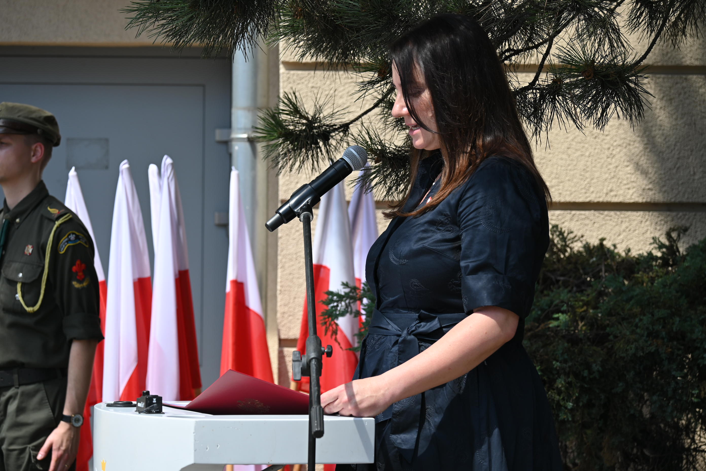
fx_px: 3089
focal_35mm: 158
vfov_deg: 8.7
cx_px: 353
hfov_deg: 13.0
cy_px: 236
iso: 100
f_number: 5.6
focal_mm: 105
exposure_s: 1/320
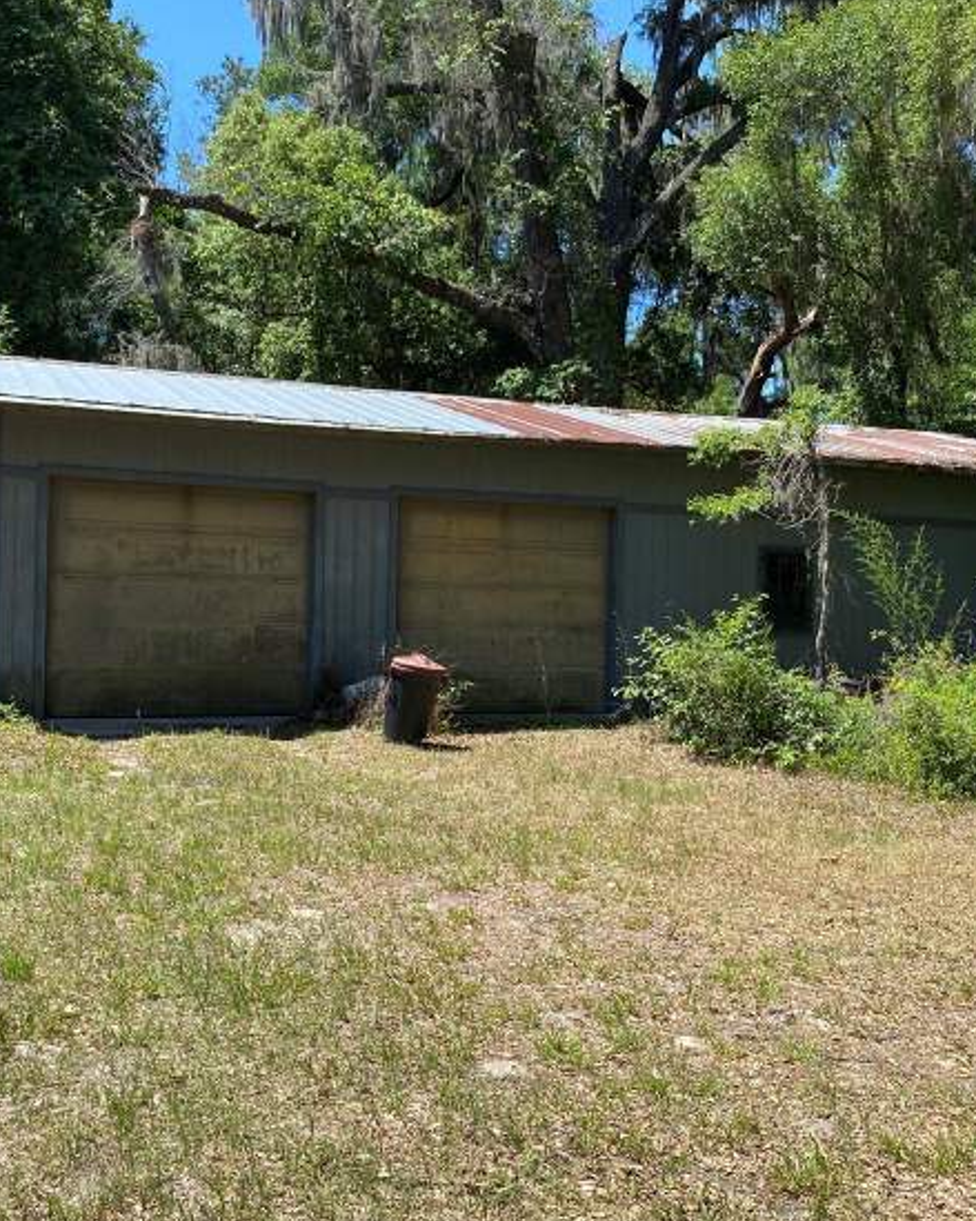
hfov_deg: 40.1
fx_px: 1336
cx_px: 474
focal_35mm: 37
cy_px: 583
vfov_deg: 49.1
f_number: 1.8
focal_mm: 4.25
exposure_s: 1/1170
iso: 32
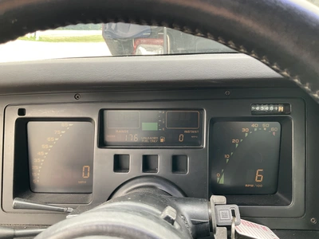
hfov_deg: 61.7
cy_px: 120
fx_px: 267
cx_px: 160
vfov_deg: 48.2
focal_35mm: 29
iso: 80
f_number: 1.8
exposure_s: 1/60
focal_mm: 3
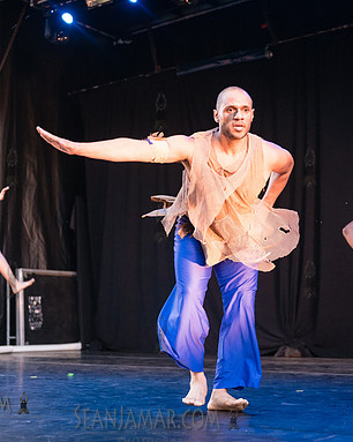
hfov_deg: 23.8
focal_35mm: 64
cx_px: 160
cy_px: 222
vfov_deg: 29.6
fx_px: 836
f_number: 2.8
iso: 3200
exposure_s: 1/400
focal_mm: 45
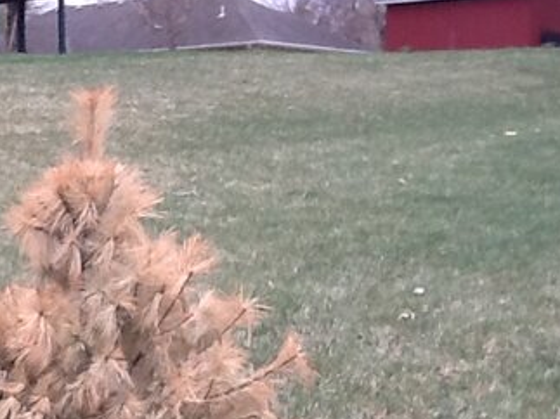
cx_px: -55
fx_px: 1585
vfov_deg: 14.7
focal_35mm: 98
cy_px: 454
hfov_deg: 19.2
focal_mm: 2.03
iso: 40
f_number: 2.4
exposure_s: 1/382
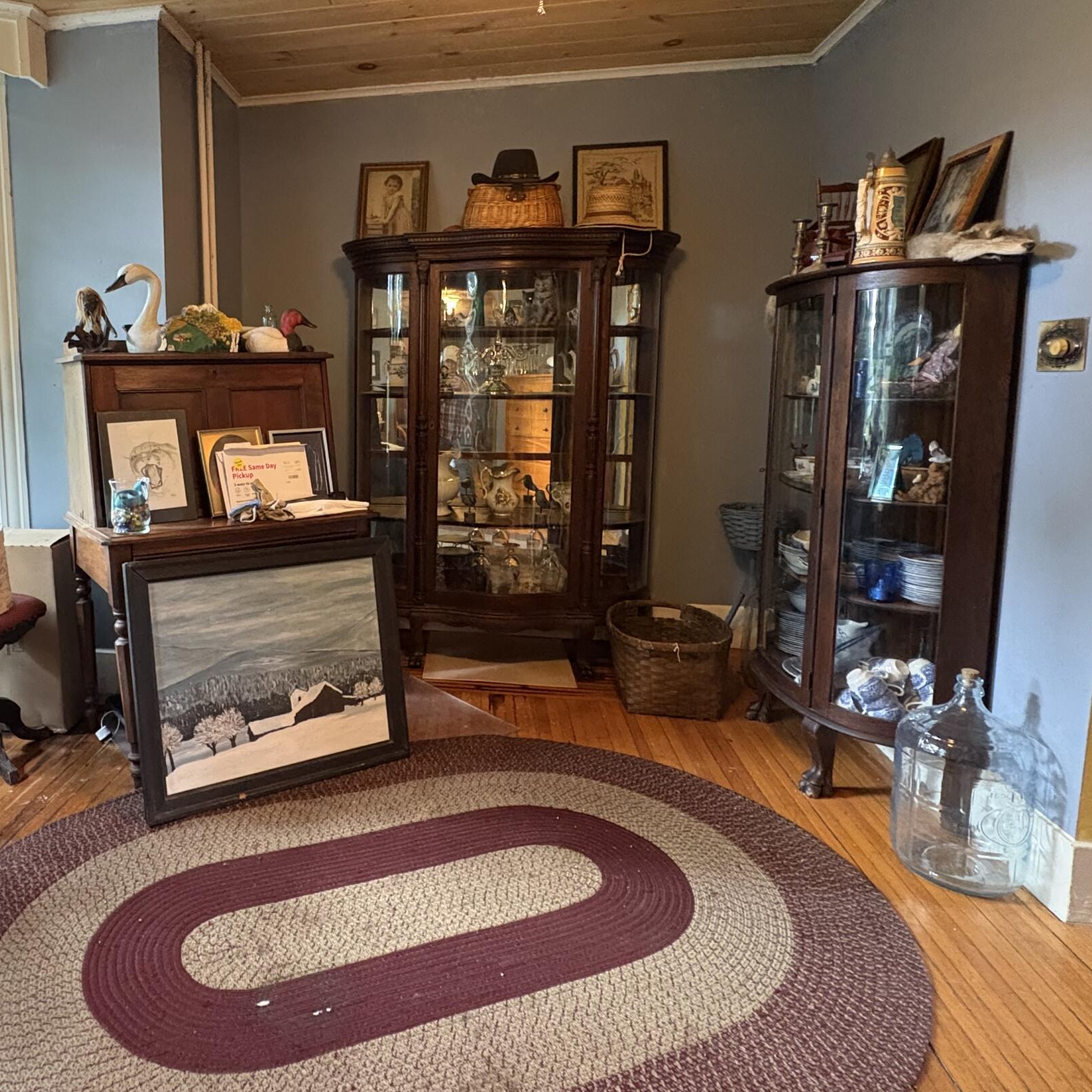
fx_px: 821
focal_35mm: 23
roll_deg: +1.3
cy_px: 468
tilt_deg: -6.8
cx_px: 317
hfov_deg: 64.5
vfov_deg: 66.9
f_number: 2.2
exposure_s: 1/60
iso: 800
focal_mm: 2.22
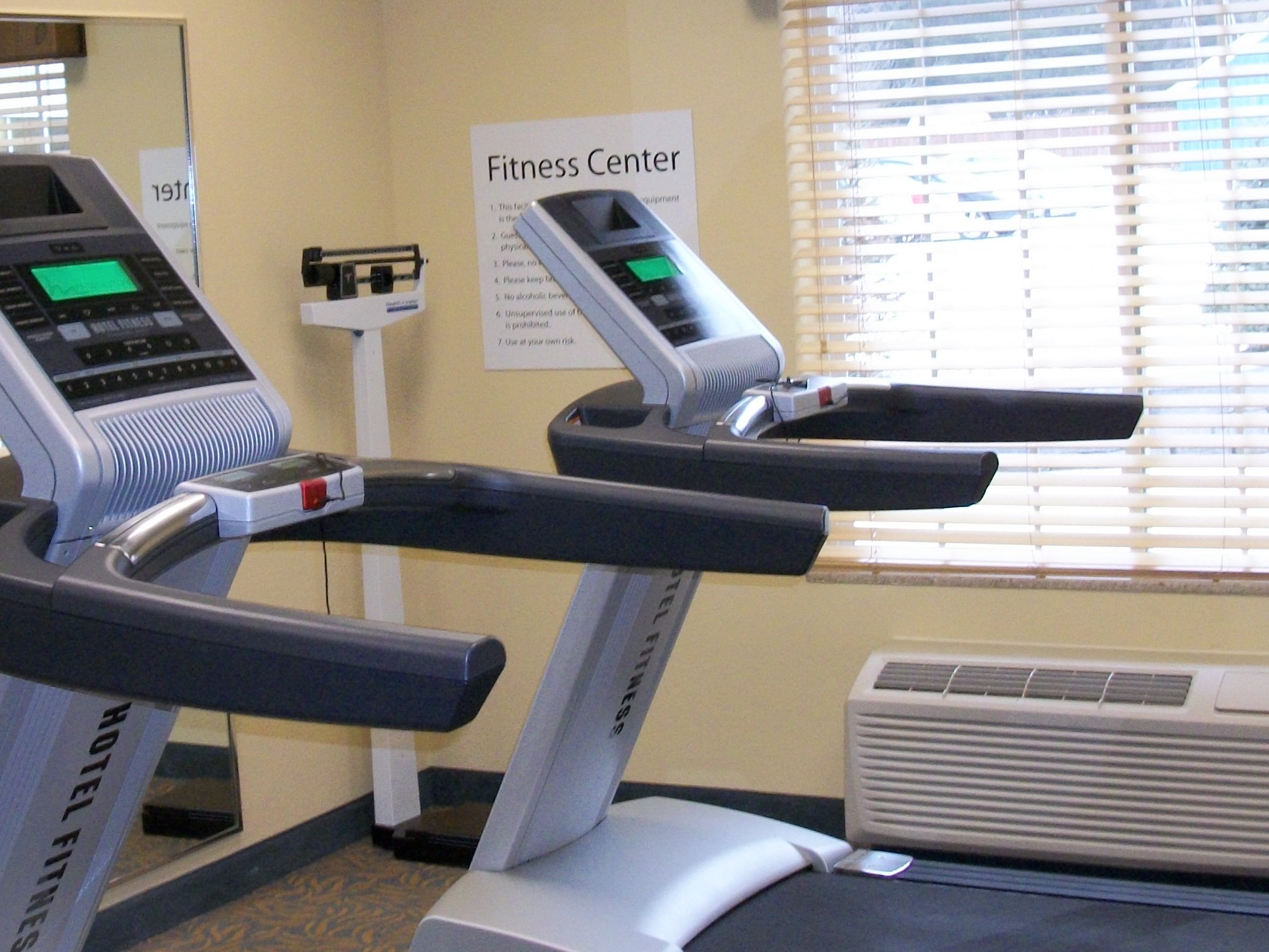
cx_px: 464
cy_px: 329
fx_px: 2310
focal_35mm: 63
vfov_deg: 23.2
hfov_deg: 30.6
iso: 160
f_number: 2.9
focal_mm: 5.7
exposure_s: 1/50
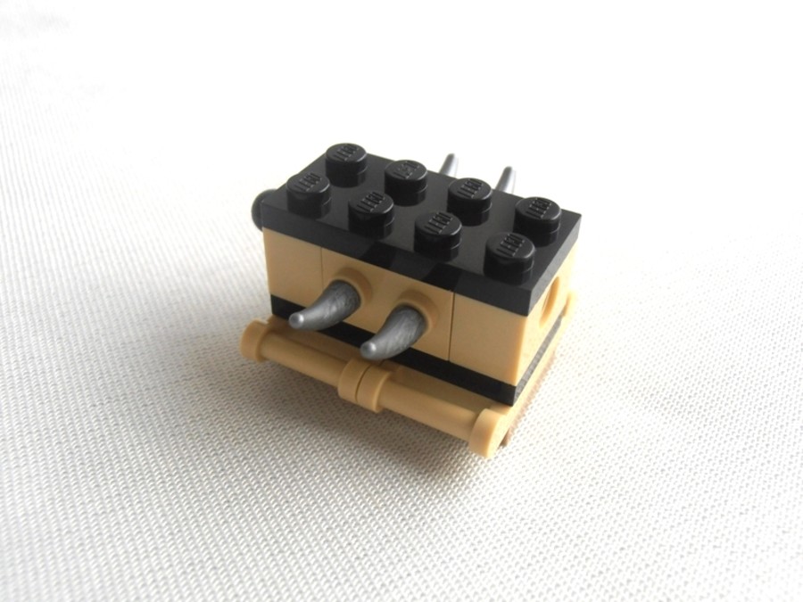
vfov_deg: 38.7
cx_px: 402
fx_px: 858
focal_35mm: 37
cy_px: 301
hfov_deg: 50.1
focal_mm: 6.61
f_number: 3.9
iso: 80
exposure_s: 1/50
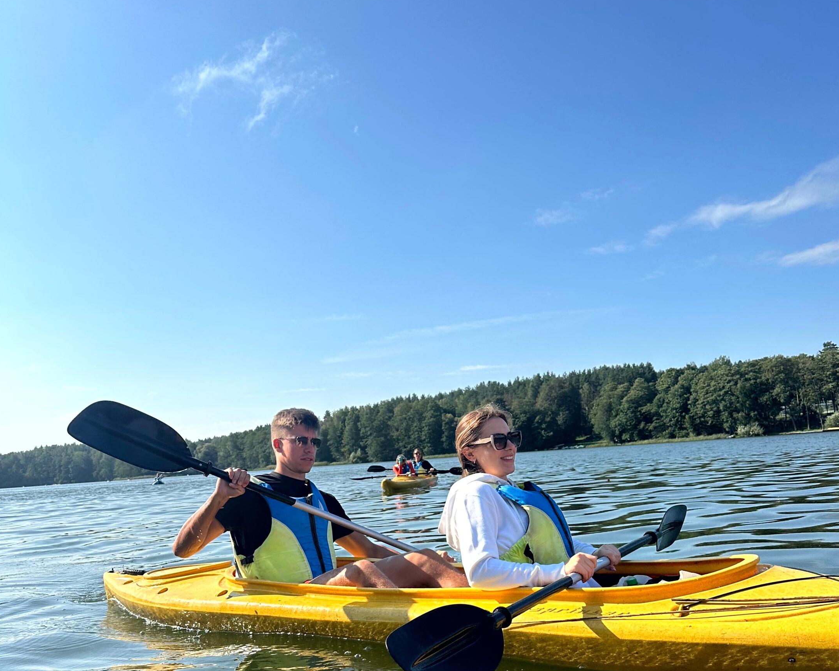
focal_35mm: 32
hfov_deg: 55.7
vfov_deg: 45.2
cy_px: 437
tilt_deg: +2.4
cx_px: 427
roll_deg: +3.1
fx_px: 794
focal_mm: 6.86
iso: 80
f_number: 1.78
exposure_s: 1/5263
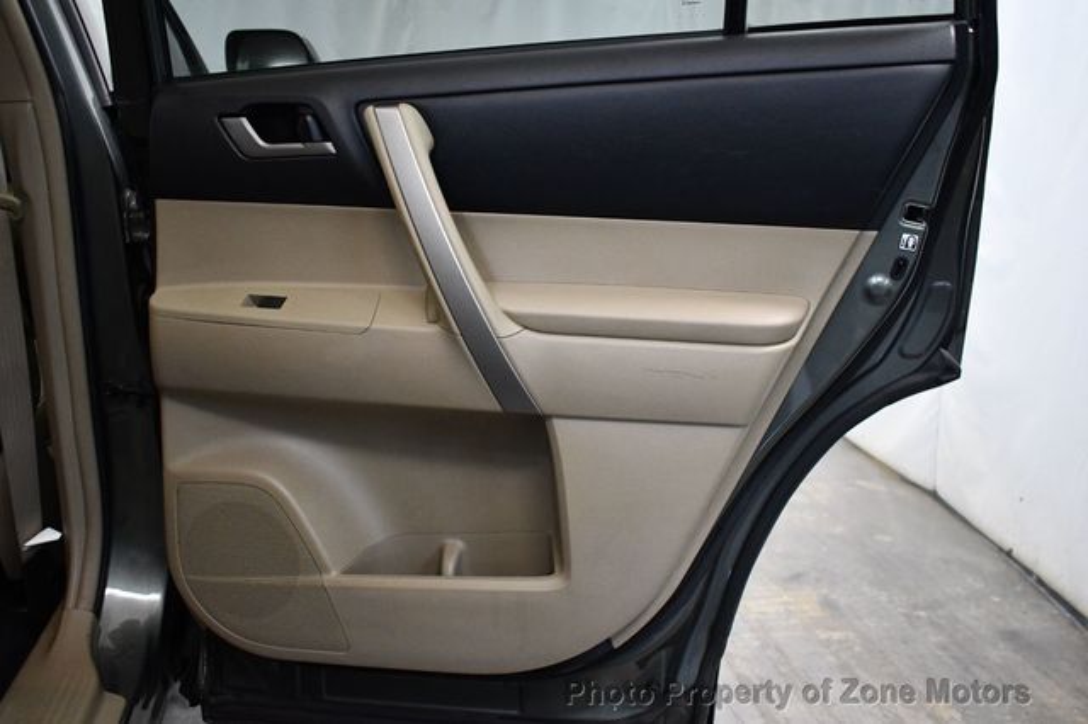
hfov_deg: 57.2
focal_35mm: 33
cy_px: 362
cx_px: 544
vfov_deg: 39.9
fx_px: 997
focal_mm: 22
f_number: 3.8
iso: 2800
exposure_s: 1/125
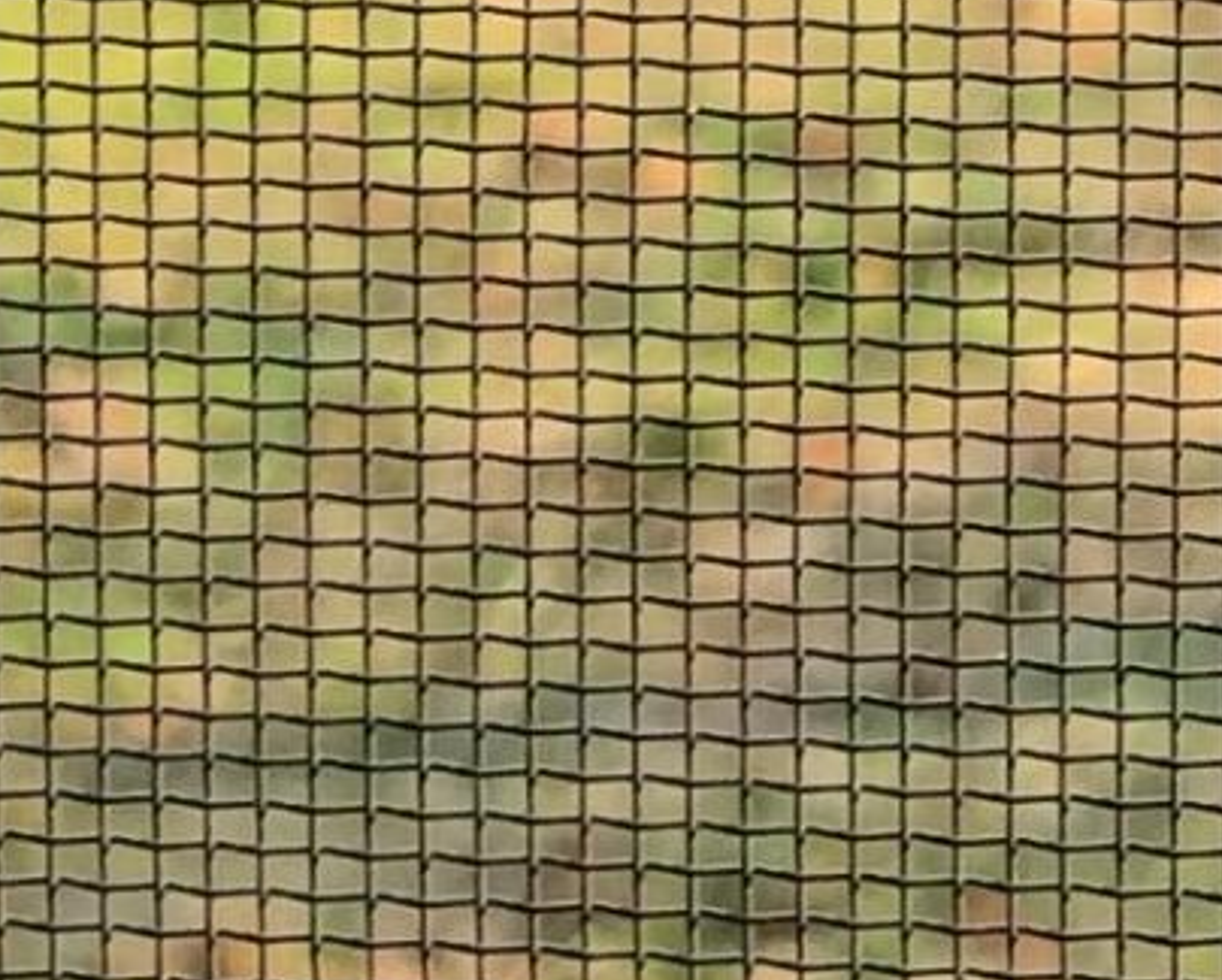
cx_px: 3345
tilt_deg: -4.7
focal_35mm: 210
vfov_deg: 6.7
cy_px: -2014
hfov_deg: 8.1
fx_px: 7602
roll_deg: +0.0
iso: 32
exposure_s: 1/165
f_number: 2.2
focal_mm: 4.15
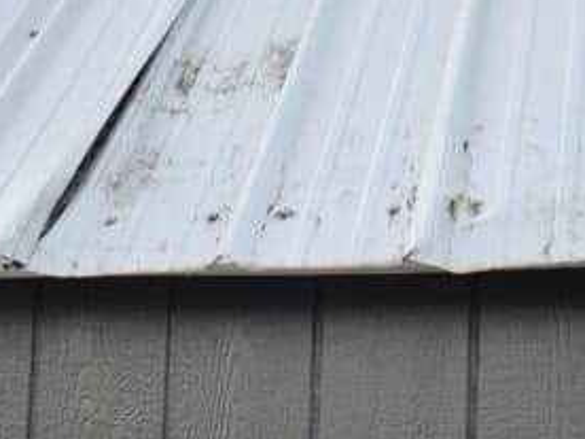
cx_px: 411
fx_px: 845
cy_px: 392
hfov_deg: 37.6
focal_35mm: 50
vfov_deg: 28.1
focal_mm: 5.4
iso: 25
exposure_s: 1/180
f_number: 1.8
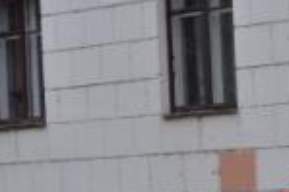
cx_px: 361
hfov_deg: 11.7
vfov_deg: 8.0
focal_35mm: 171
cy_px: 206
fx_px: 1371
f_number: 7.1
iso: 200
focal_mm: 38
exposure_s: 1/400
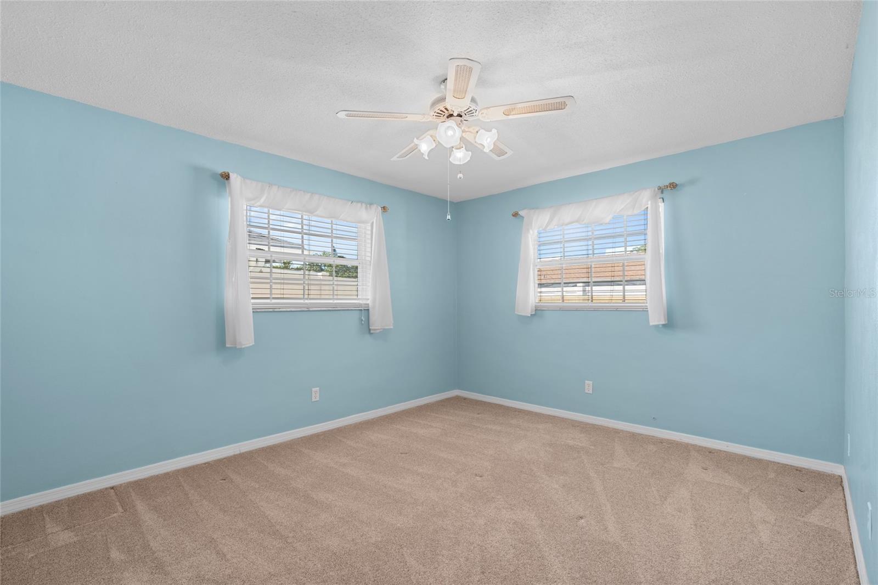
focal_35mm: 16
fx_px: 390
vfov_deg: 73.7
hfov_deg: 96.7
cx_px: 439
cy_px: 292
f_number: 9
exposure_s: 1/2.5
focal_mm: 16
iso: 250
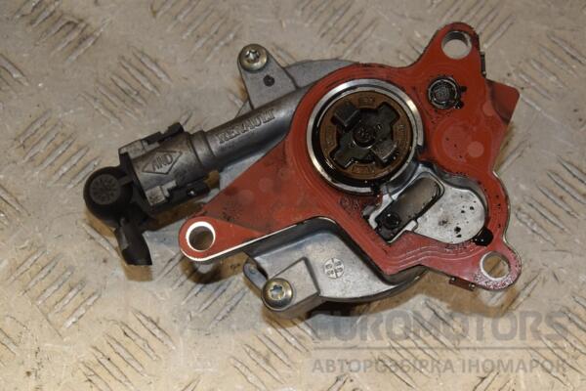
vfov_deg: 17.5
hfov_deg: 26.0
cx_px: 293
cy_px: 196
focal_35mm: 78
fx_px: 1270
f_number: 9
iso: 800
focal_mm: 52
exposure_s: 1/200
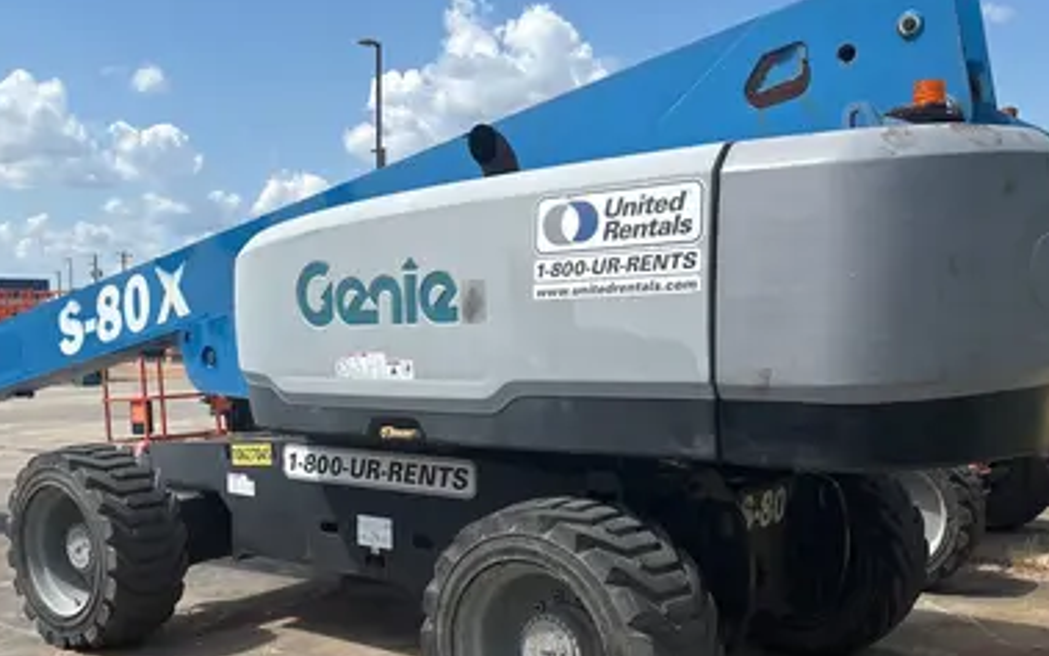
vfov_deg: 31.8
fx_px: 1144
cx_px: 423
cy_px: 430
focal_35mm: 40
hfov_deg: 49.0
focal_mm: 5.96
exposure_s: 1/3788
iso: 50
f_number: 1.6
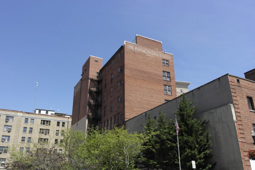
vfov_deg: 43.6
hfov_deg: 61.9
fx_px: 212
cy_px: 85
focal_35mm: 30
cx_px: 128
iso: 100
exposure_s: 1/250
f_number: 6.3
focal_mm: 20
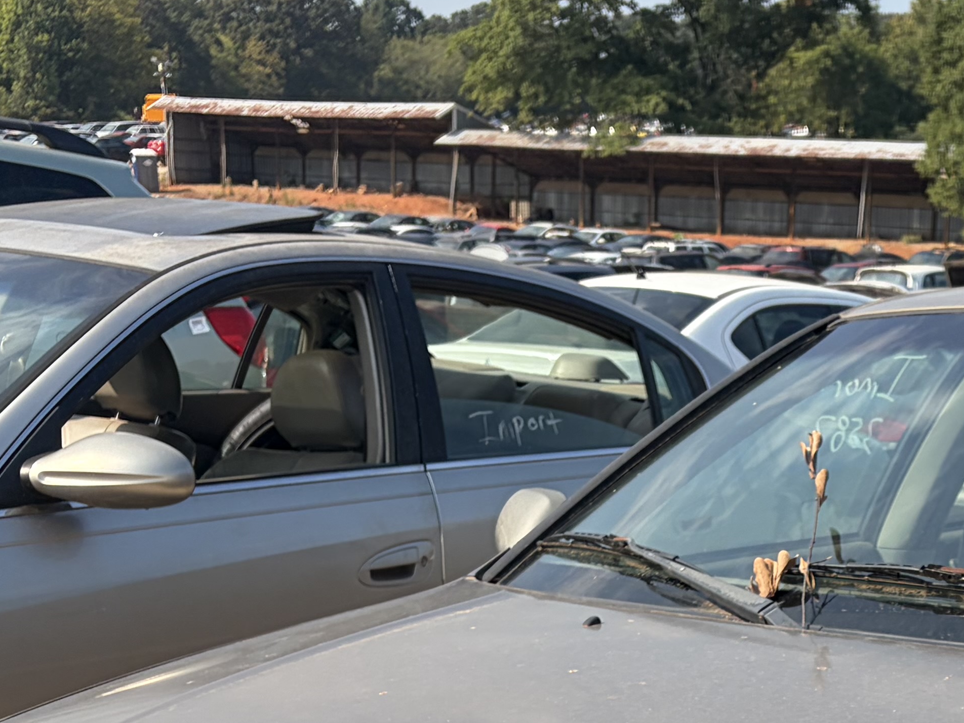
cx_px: 894
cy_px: 912
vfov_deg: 17.8
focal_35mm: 78
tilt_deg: -18.1
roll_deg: -2.3
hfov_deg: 24.2
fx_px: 2172
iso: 64
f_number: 1.6
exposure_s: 1/3623
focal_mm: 5.96
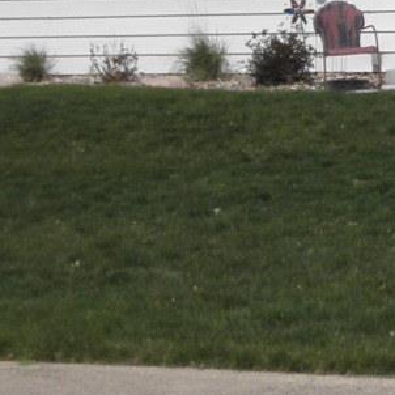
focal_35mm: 131
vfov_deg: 13.0
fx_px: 1691
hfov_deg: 11.6
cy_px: -58
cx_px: 858
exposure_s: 1/250
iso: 64
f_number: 8.5
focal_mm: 5
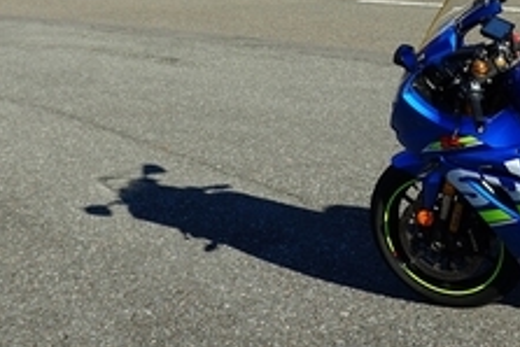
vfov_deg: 14.7
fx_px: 1243
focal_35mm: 86
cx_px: 450
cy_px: -184
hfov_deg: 23.1
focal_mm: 24
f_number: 8
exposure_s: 1/250
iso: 100
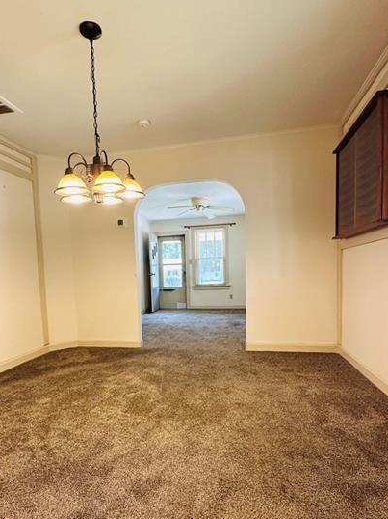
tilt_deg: -4.8
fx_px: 299
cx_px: 179
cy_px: 301
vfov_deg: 81.2
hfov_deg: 65.8
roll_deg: +0.5
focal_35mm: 20
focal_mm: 2.22
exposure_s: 1/120
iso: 250
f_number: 2.2
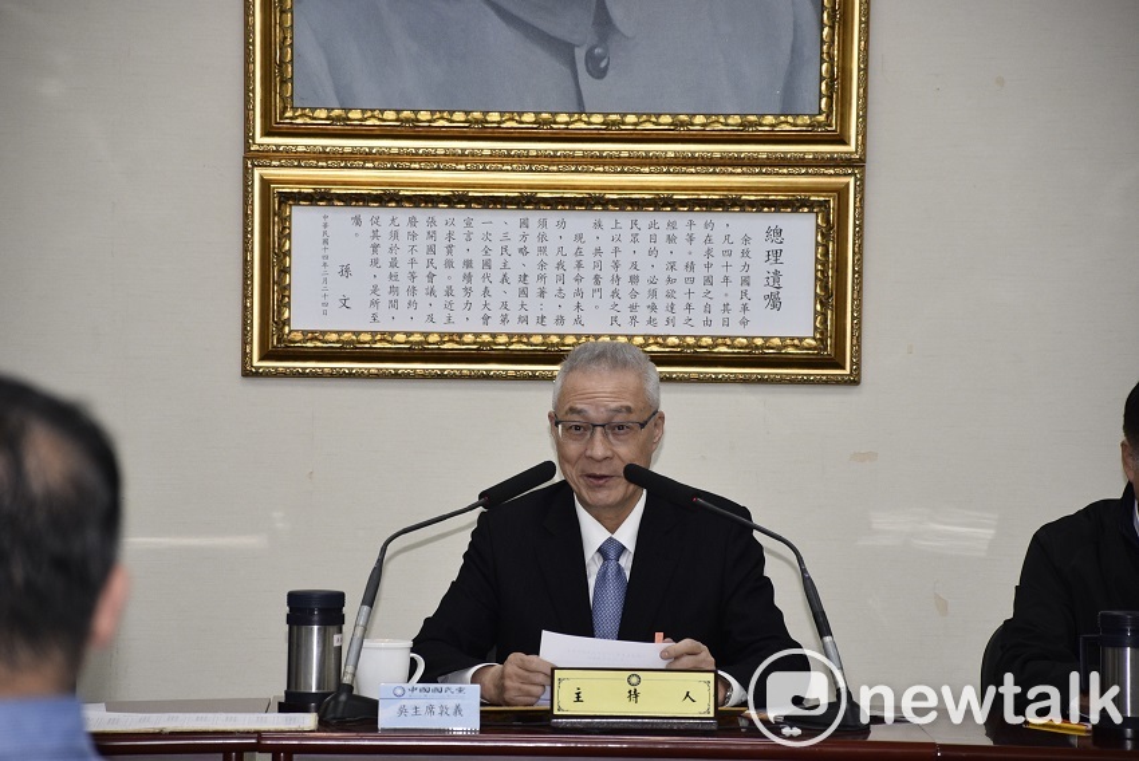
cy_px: 380
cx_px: 570
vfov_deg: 6.6
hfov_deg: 9.8
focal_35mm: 210
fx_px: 6648
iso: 800
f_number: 5.6
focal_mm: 140
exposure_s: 1/125
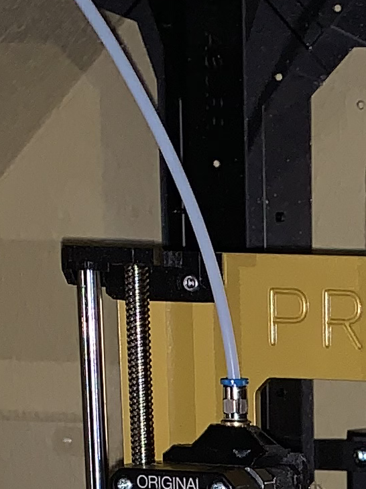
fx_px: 2030
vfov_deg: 11.7
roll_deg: -1.6
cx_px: 567
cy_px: 1108
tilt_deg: -19.3
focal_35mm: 144
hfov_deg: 10.0
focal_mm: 4.25
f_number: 1.8
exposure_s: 1/19
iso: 40
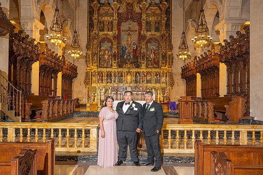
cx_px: 126
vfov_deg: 47.2
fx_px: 200
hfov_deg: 66.5
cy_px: 97
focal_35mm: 27
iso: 1000
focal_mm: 24
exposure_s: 1/200
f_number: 2.8
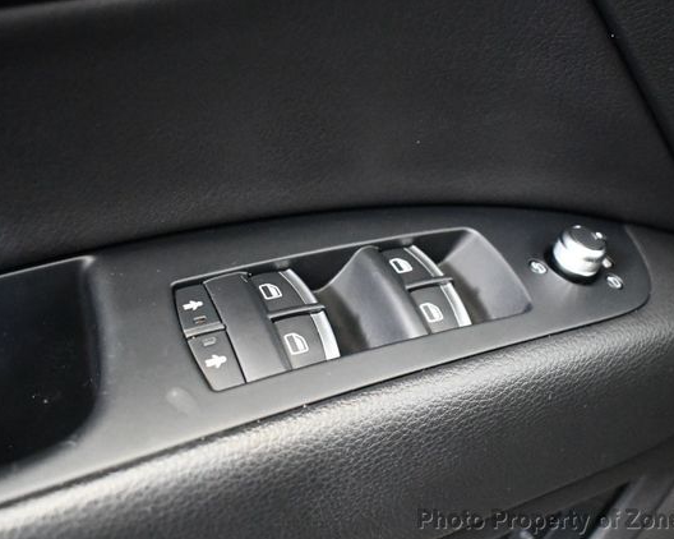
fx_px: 818
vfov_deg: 36.5
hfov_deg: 44.6
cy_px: 271
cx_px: 402
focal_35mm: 41
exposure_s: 1/60
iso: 9000
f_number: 3.5
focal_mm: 18
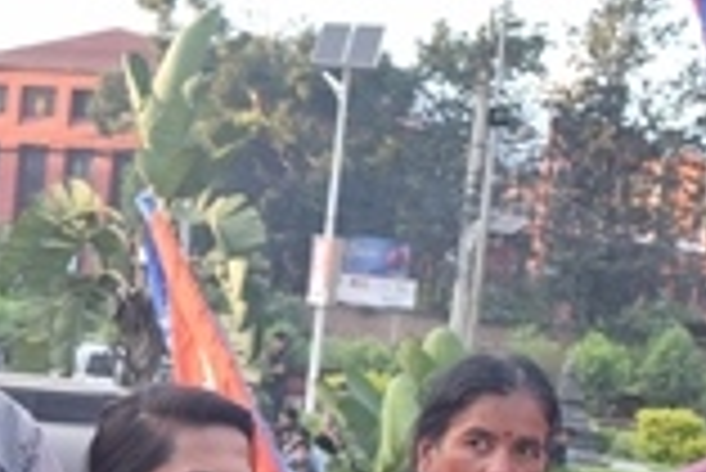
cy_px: 596
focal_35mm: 122
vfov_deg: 11.0
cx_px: -144
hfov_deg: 16.1
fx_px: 2395
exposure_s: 1/100
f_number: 5
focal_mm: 20
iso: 400
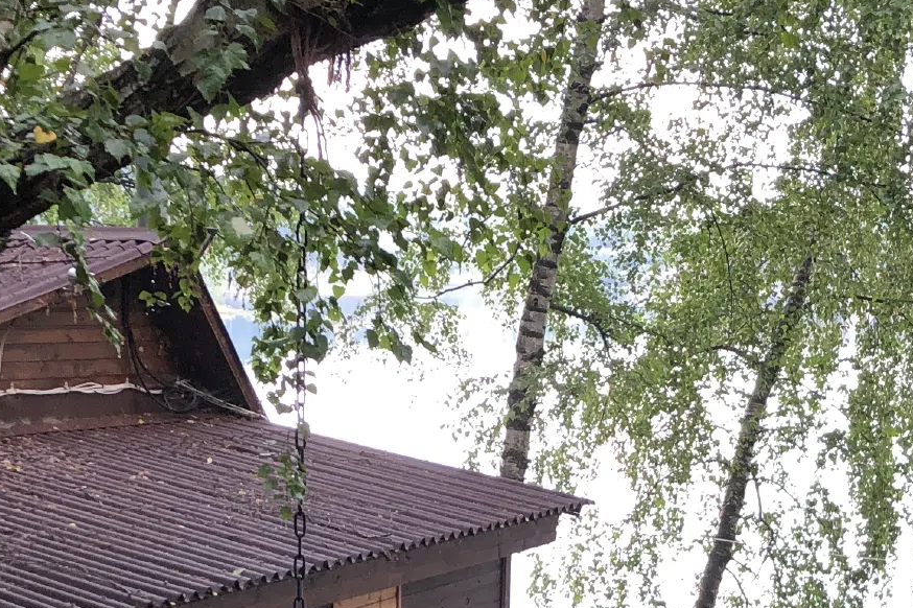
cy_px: 600
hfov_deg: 25.4
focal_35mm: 80
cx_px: 425
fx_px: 2028
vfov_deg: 16.7
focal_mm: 4
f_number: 1.8
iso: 50
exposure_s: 1/120
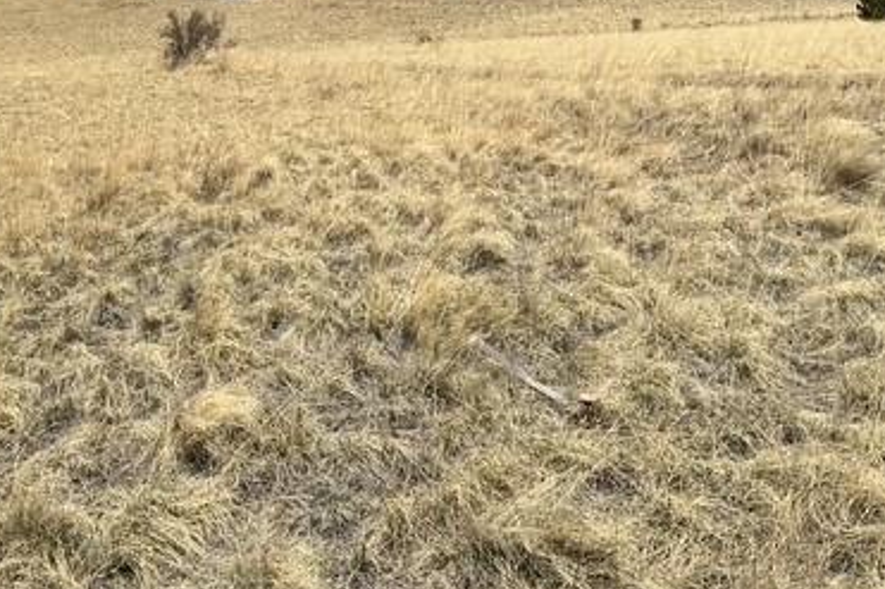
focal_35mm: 52
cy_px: 119
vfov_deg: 25.5
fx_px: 1278
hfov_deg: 37.1
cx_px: 196
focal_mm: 3
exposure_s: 1/3125
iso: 25
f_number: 1.8
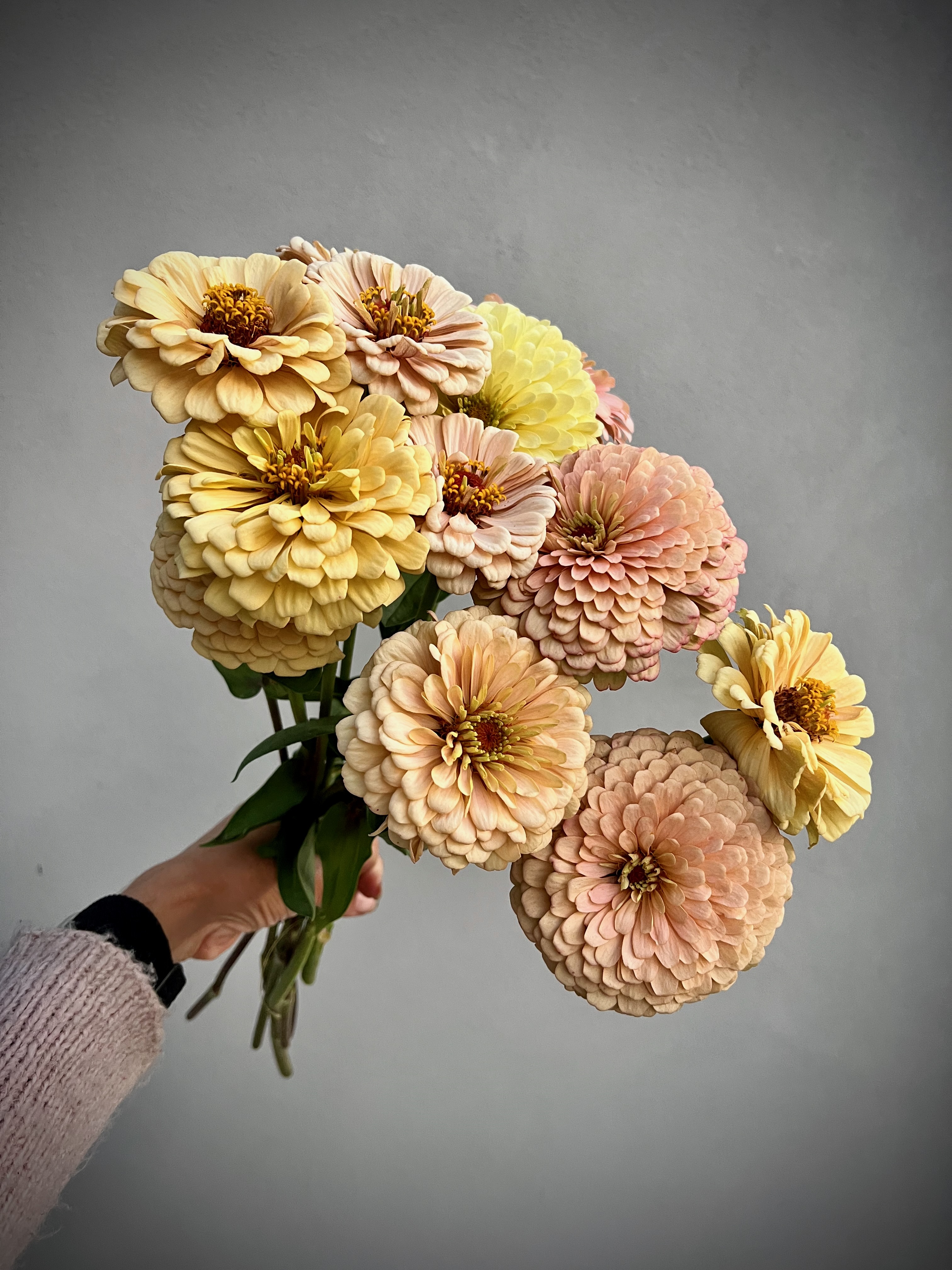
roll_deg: +3.7
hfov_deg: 53.1
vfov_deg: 67.3
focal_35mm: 26
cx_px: 476
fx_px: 953
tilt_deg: -5.5
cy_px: 635
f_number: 1.5
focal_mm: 5.7
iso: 125
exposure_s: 1/90
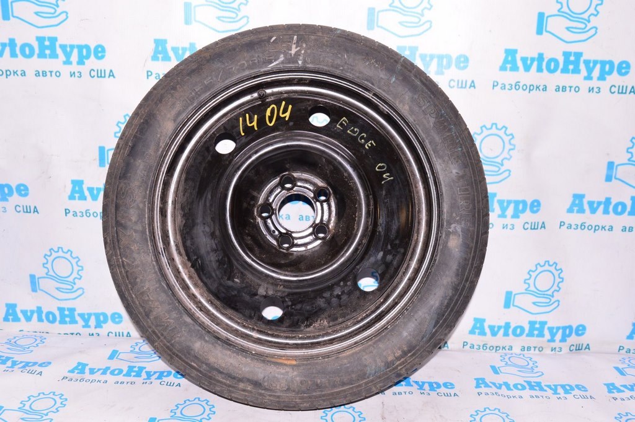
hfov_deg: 57.3
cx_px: 318
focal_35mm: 33
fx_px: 582
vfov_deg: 39.9
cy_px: 211
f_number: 8
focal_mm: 22
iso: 1600
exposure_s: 1/160
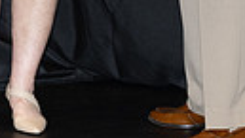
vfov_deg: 3.0
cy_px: -225
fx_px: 2602
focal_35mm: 400
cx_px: 231
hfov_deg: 5.4
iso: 1000
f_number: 5
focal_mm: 73
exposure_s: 1/125
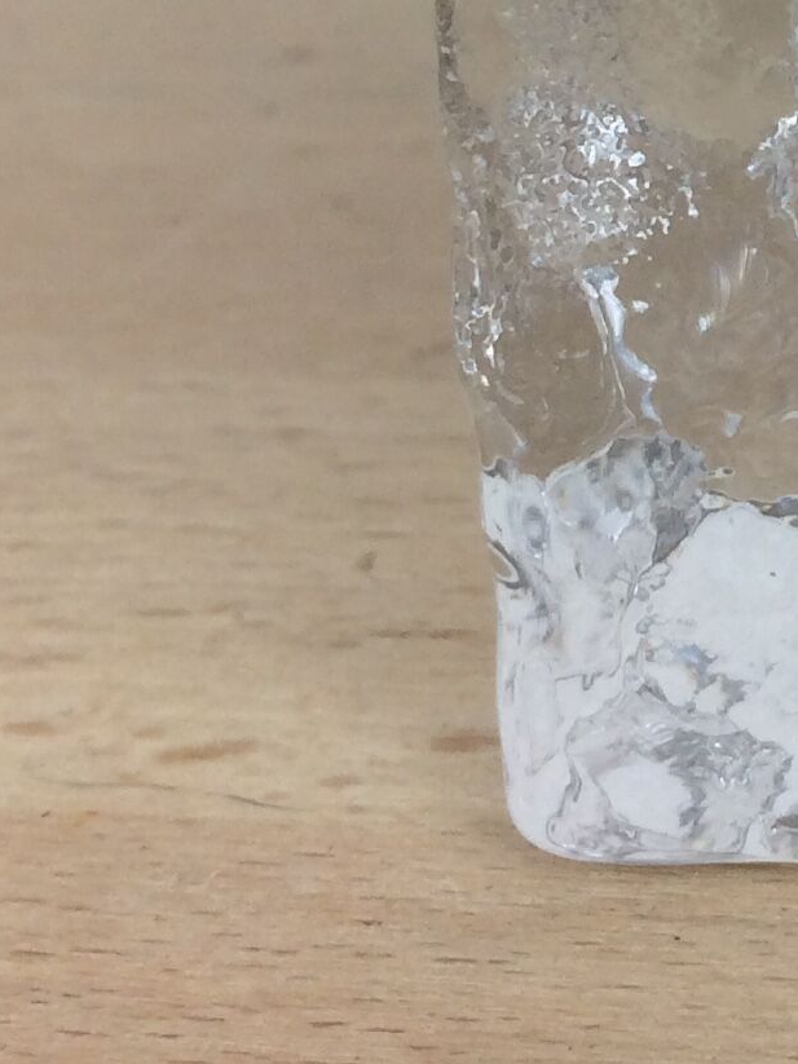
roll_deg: +0.8
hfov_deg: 11.9
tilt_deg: -17.4
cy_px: -103
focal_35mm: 115
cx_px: 1414
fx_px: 3536
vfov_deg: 16.6
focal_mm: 4.15
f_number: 2.2
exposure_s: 1/100
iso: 50
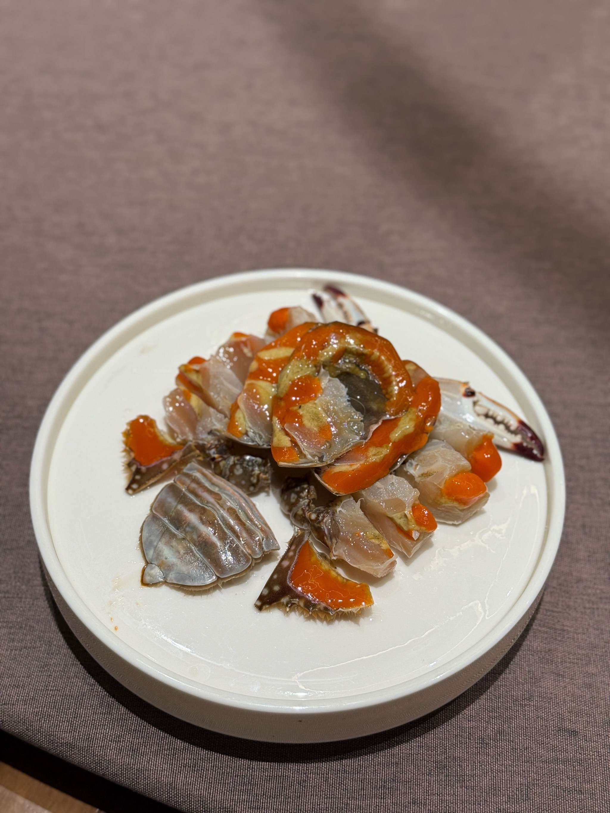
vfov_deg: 39.7
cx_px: 305
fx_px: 1128
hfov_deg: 30.3
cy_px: 406
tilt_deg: -52.1
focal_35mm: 48
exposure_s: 1/100
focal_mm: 6.76
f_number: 1.78
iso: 64
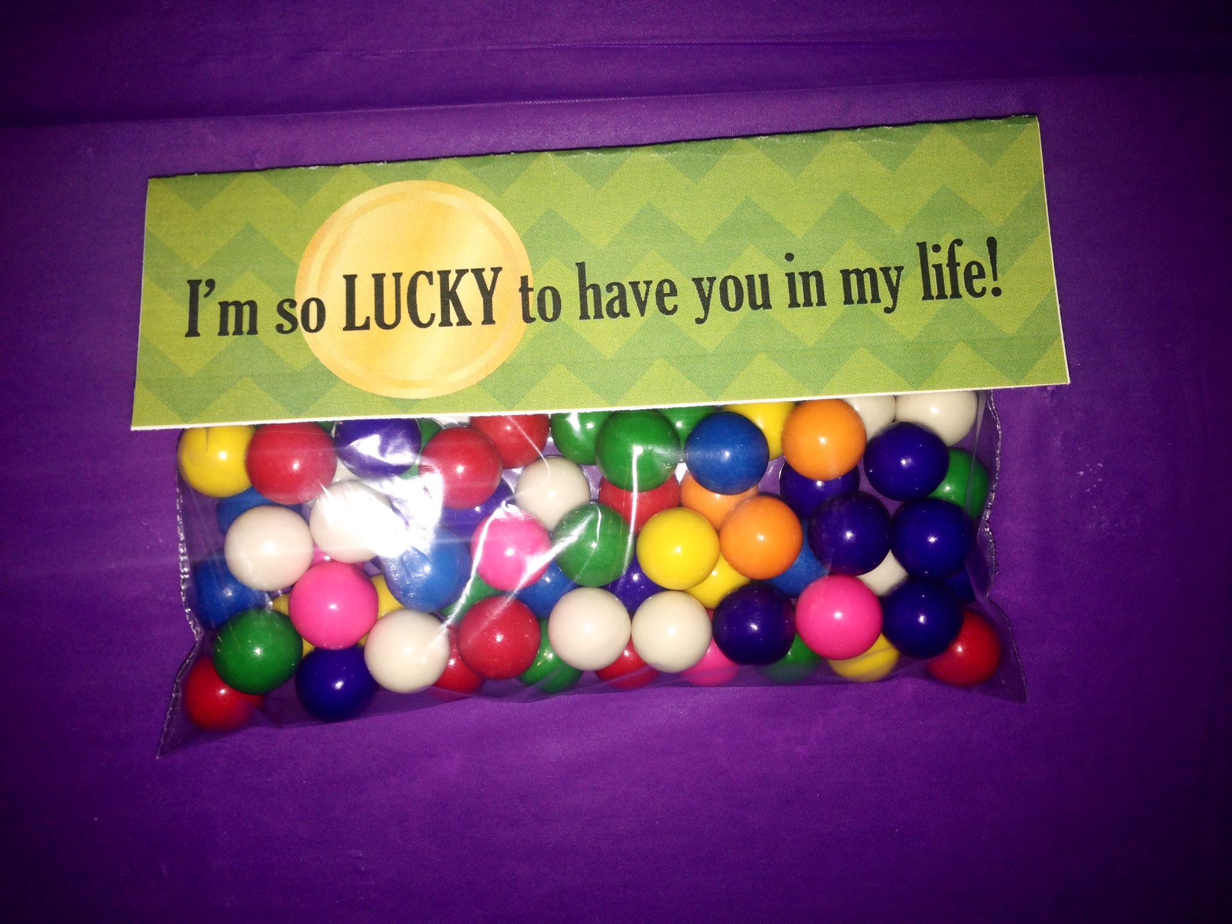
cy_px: 462
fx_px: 1174
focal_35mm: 33
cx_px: 616
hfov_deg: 55.4
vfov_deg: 42.9
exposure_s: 1/72
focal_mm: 4.12
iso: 50
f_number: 2.4
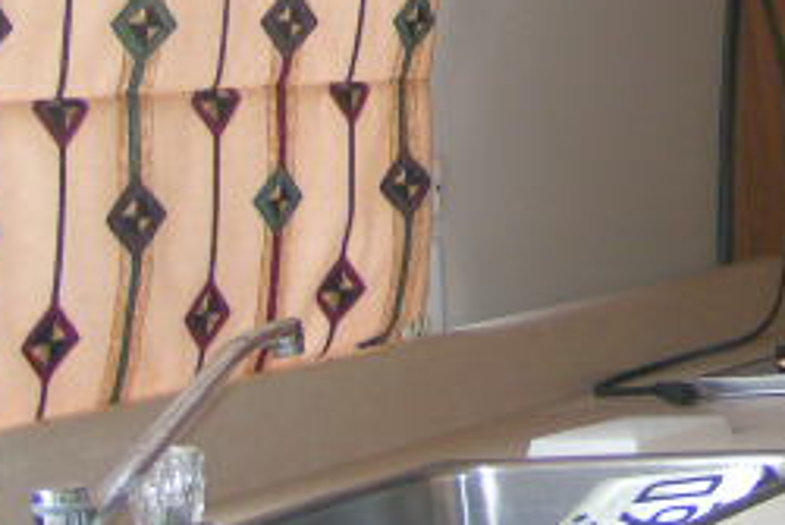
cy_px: -141
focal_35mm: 101
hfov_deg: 19.7
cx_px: 757
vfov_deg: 13.1
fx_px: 2204
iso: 125
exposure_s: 1/40
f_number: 2.8
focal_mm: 5.8
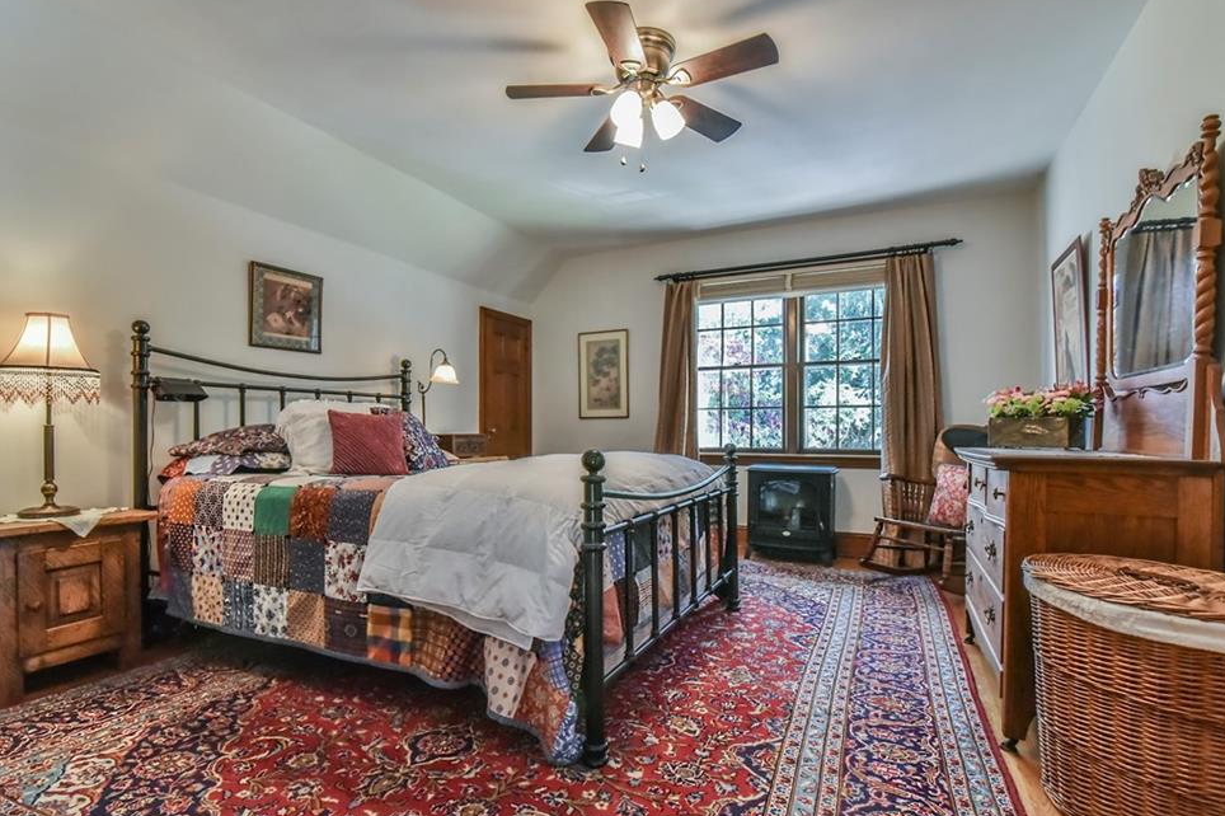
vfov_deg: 70.4
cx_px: 609
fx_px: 578
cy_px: 419
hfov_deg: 93.3
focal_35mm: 17
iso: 4000
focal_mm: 16
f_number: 9
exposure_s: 1/80
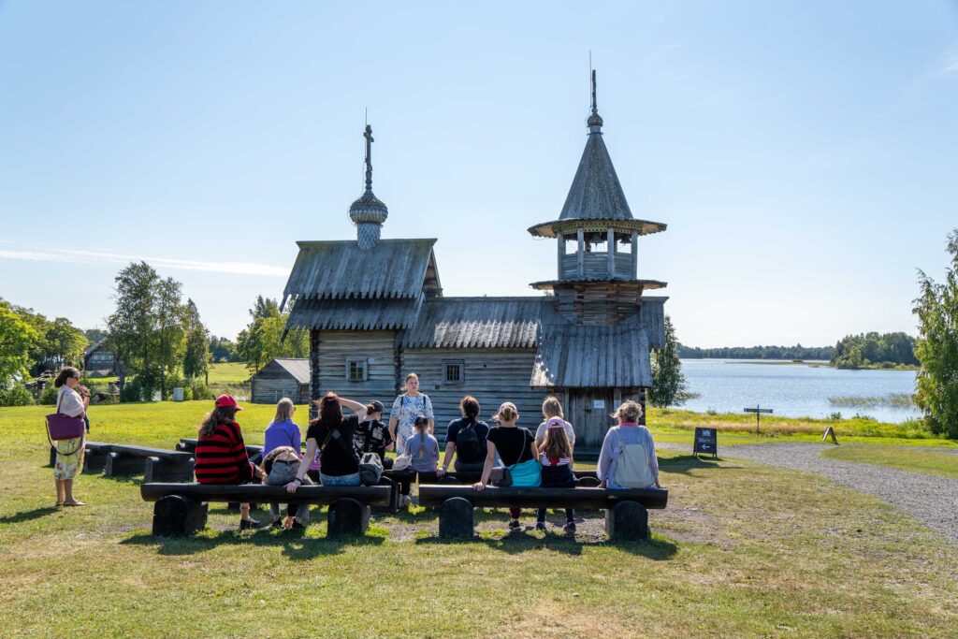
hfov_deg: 57.2
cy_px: 320
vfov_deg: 40.0
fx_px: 878
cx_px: 479
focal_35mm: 33
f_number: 4.5
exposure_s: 1/1600
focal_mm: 22
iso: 100
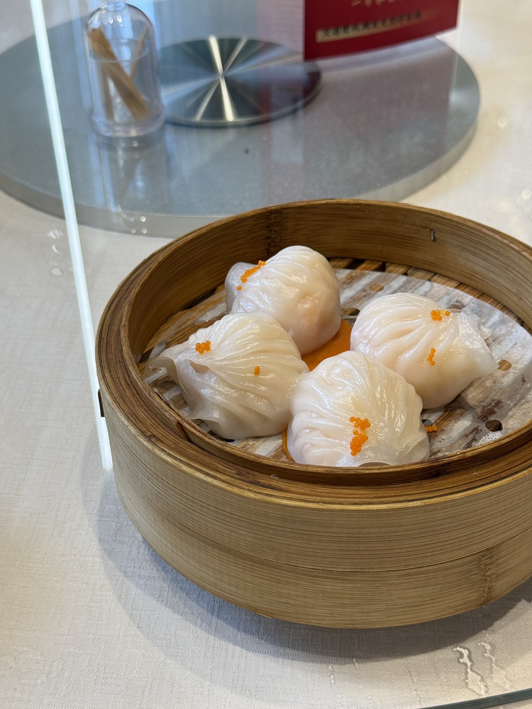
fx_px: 984
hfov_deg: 30.3
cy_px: 354
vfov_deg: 39.7
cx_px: 266
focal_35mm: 48
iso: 50
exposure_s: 1/100
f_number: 1.78
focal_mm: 6.76
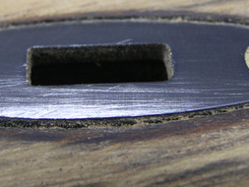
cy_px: 61
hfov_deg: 21.5
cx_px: 96
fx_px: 655
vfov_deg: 16.2
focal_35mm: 91
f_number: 2.7
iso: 50
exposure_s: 1/6
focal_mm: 6
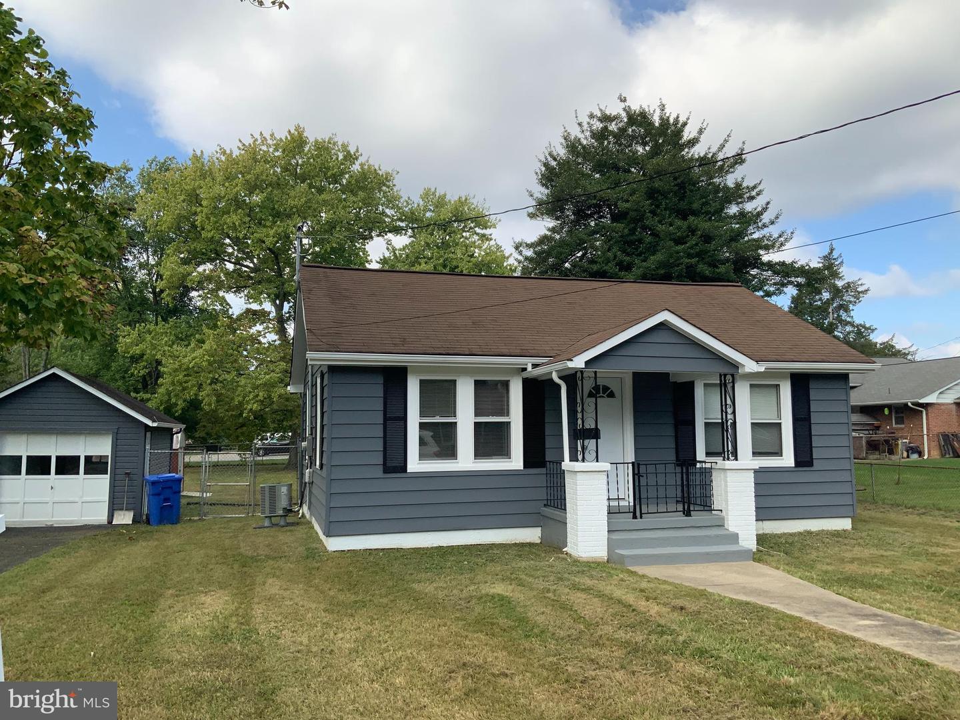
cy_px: 360
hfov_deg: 61.7
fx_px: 804
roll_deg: +0.2
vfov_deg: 48.2
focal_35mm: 29
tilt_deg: +4.8
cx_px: 480
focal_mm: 3
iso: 16
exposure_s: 1/1121
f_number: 1.8
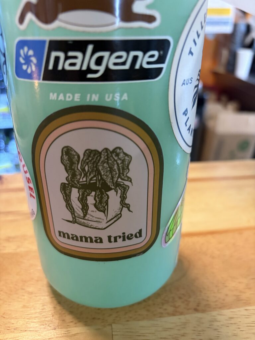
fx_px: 255
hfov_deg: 53.1
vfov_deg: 67.3
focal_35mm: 26
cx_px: 128
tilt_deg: -28.4
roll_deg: -1.7
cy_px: 170
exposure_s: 1/40
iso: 400
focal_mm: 5.96
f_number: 1.6
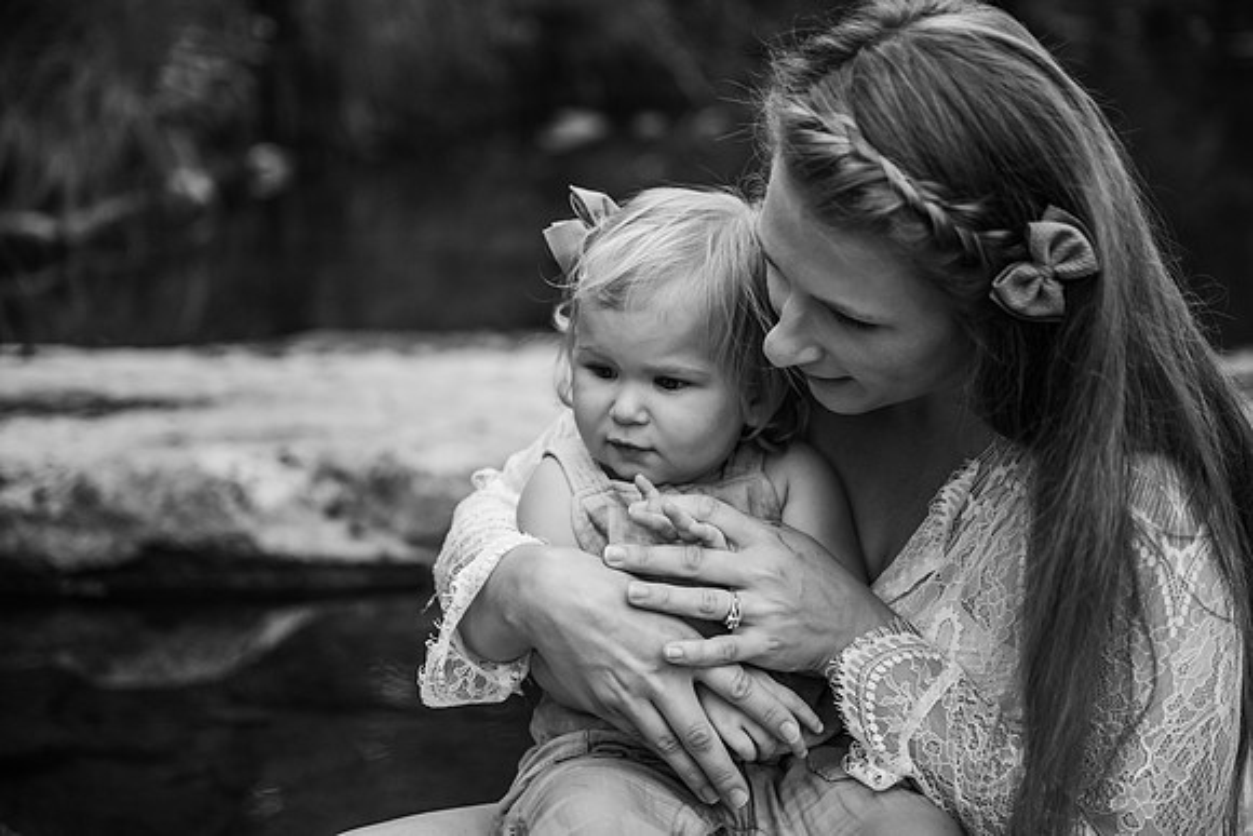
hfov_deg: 34.5
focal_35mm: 58
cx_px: 626
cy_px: 418
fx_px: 2019
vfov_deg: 23.4
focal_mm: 58
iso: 500
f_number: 2.8
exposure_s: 1/1600
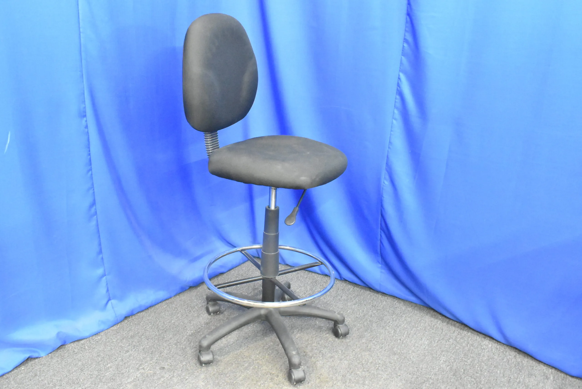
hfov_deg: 59.5
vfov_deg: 41.8
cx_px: 291
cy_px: 194
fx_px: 510
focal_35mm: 32
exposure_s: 1/30
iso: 10000
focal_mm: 21
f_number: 8
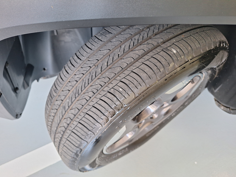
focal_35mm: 23
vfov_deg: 58.9
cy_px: 88
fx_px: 157
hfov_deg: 73.9
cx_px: 118
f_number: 1.8
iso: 160
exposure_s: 1/40
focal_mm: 5.54
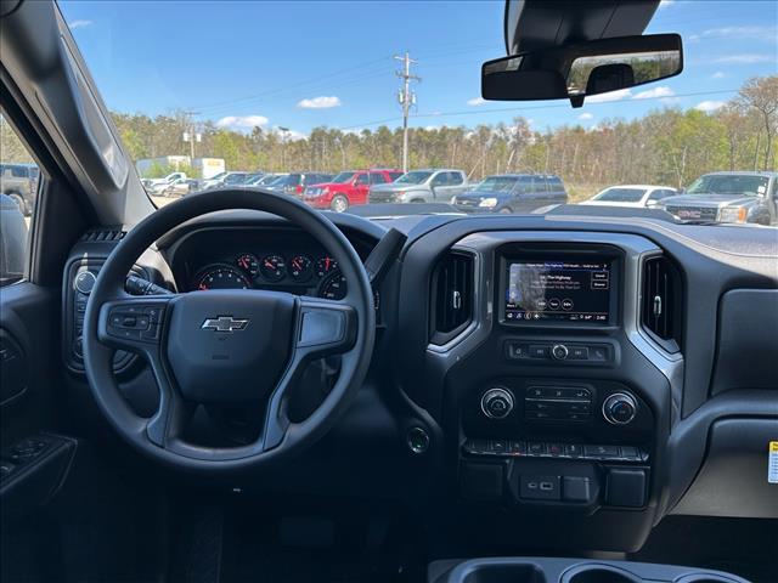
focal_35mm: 26
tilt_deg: -11.4
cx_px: 389
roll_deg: +0.3
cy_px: 292
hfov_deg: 67.3
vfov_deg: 53.1
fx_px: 584
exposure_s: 1/572
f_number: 1.5
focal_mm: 5.7
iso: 50
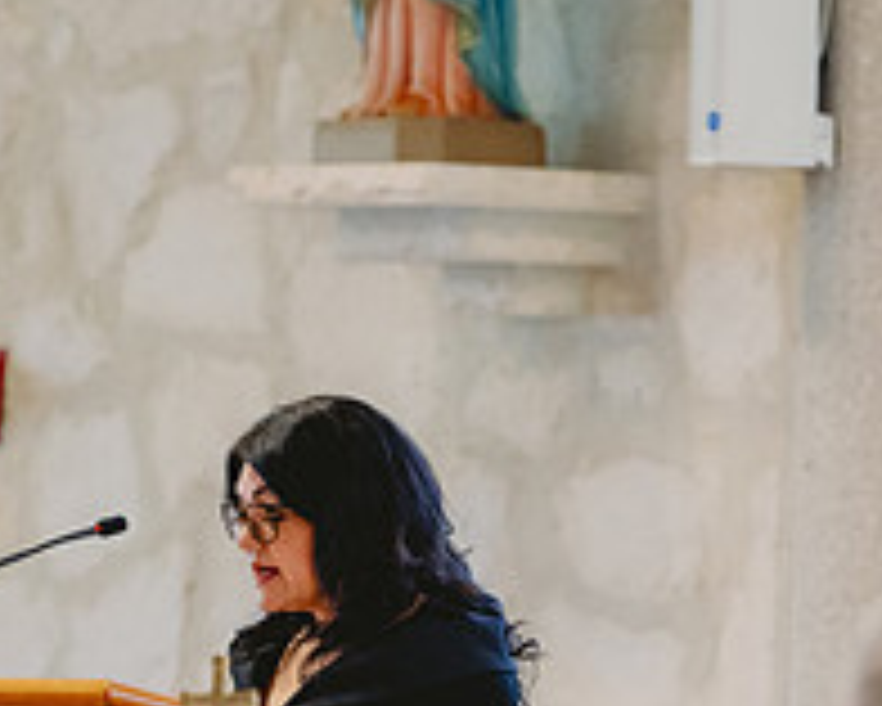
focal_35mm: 555
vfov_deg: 2.8
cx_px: 747
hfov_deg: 3.5
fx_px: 14495
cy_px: 825
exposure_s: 1/320
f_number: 2.8
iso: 2500
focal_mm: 200
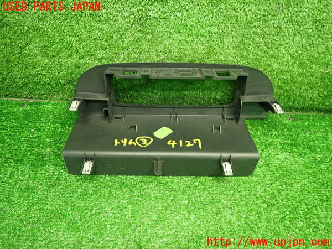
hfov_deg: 69.4
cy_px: 124
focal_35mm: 25
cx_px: 166
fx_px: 240
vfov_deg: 54.9
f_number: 2
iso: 320
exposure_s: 1/30
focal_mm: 4.5
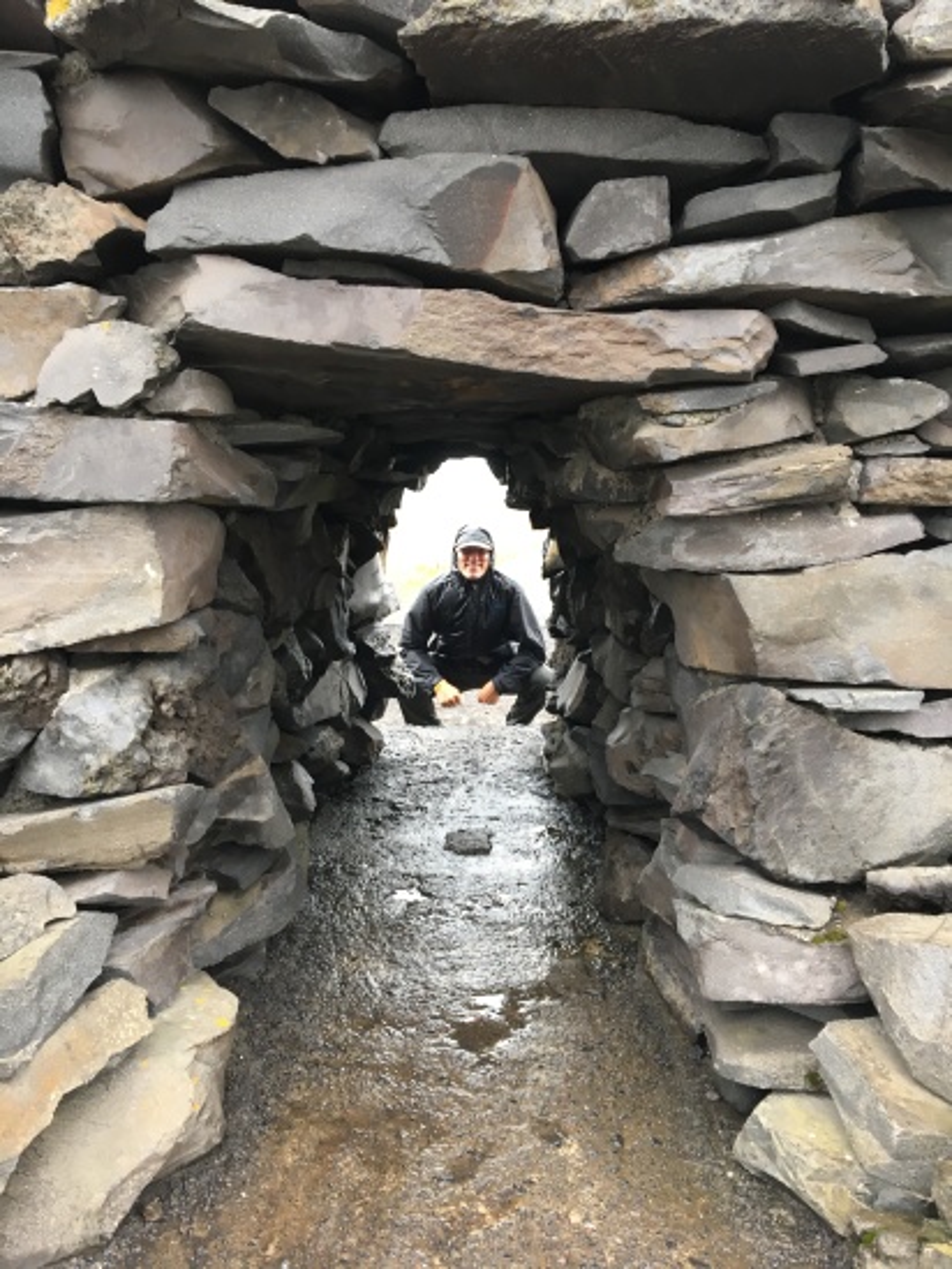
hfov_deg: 48.2
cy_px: 634
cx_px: 476
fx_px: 1063
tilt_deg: -10.4
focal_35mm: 29
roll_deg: -0.3
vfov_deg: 61.6
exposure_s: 1/33
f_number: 2.2
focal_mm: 4.15
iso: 32
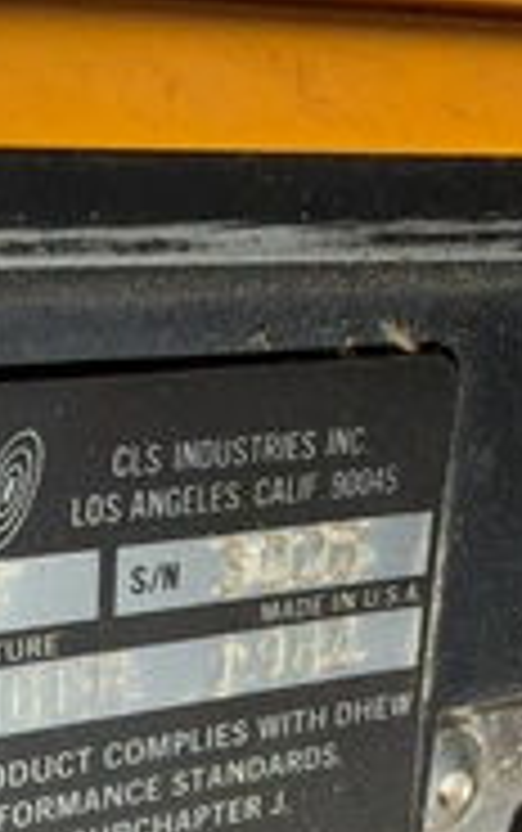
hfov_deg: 23.4
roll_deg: +1.1
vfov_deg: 35.6
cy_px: 670
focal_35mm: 55
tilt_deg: -9.3
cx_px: 153
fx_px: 1249
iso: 20
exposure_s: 1/60
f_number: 2.2
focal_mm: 2.22
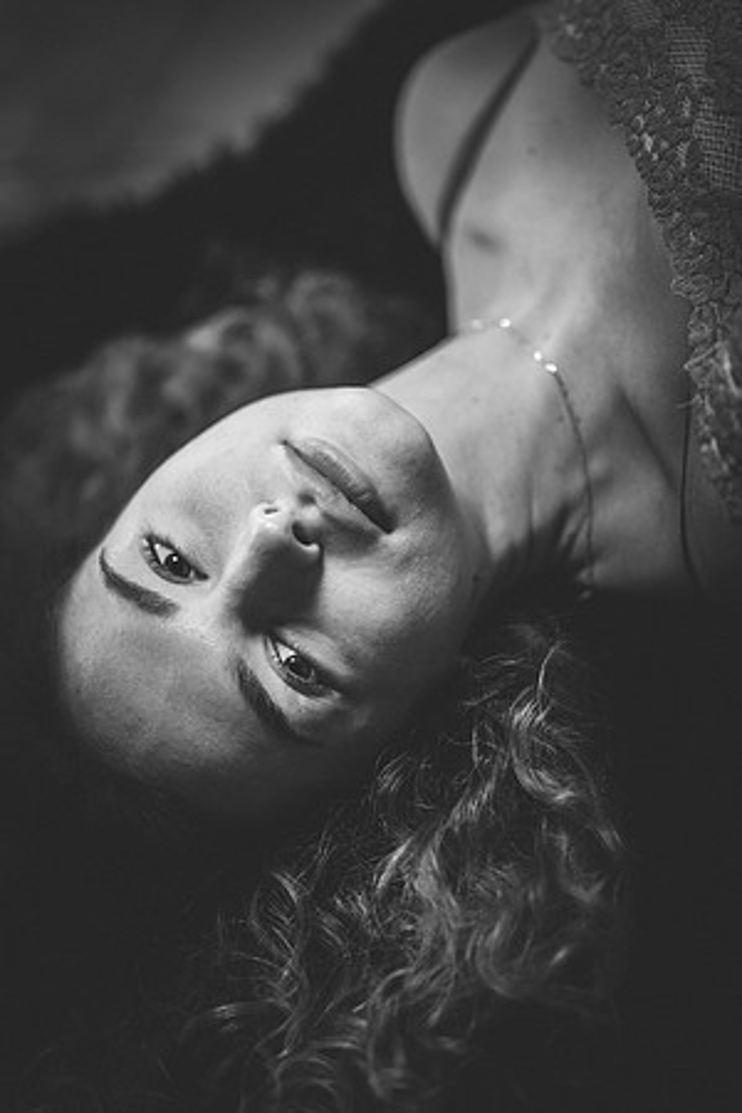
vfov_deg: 23.9
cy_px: 556
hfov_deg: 16.1
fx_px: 2628
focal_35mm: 85
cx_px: 371
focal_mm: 85
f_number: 1.8
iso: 500
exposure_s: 1/200
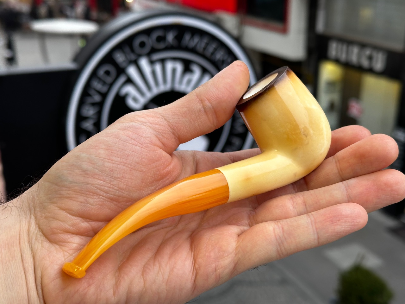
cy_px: 152
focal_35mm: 48
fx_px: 562
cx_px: 202
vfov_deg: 30.3
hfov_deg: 39.7
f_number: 1.78
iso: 64
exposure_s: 1/100
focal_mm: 6.86
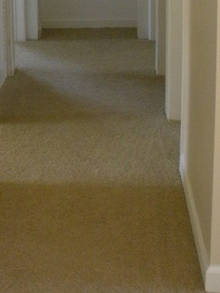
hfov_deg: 14.9
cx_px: -47
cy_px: -37
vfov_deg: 19.5
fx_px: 813
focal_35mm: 96
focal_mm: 6.3
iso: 400
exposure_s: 1/40
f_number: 3.5
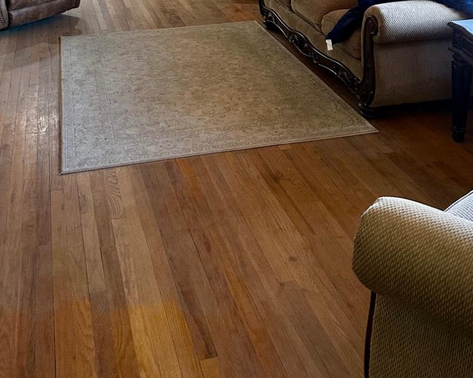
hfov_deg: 40.3
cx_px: 221
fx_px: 644
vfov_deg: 29.5
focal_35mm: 46
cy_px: -38
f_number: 1.78
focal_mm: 6.86
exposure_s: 1/60
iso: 250
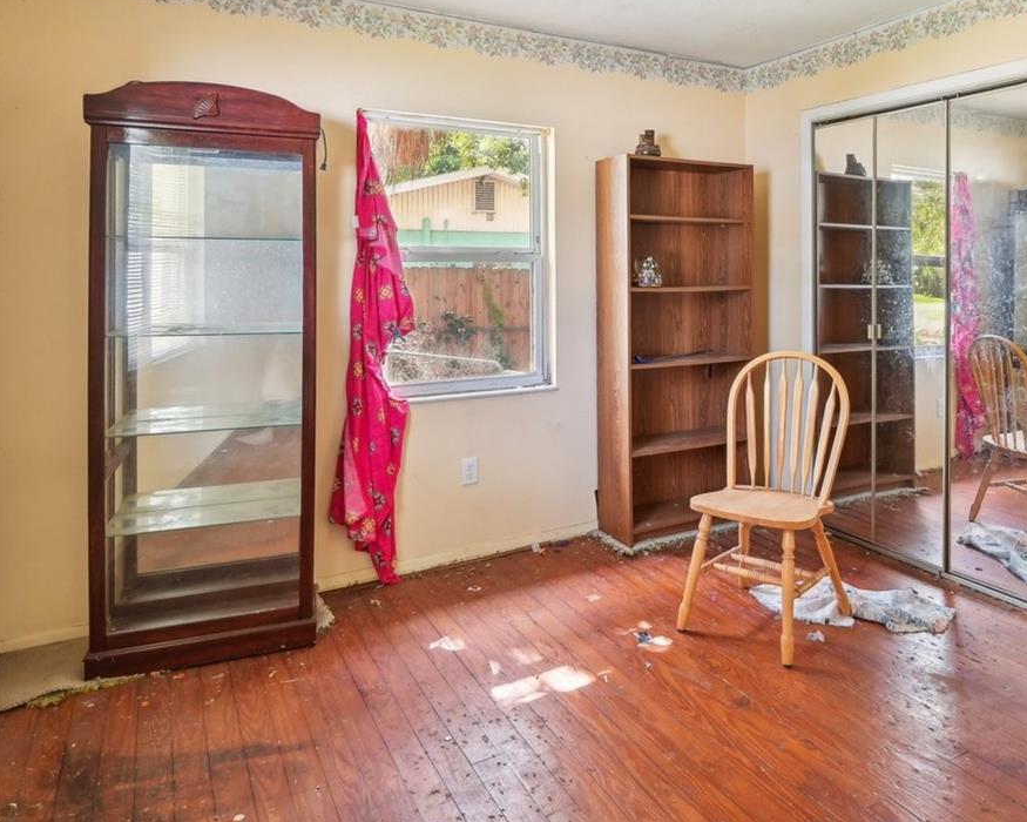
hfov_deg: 69.6
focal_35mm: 24
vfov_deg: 57.5
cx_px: 616
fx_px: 729
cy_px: 273
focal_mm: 14
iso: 400
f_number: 8
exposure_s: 1/8
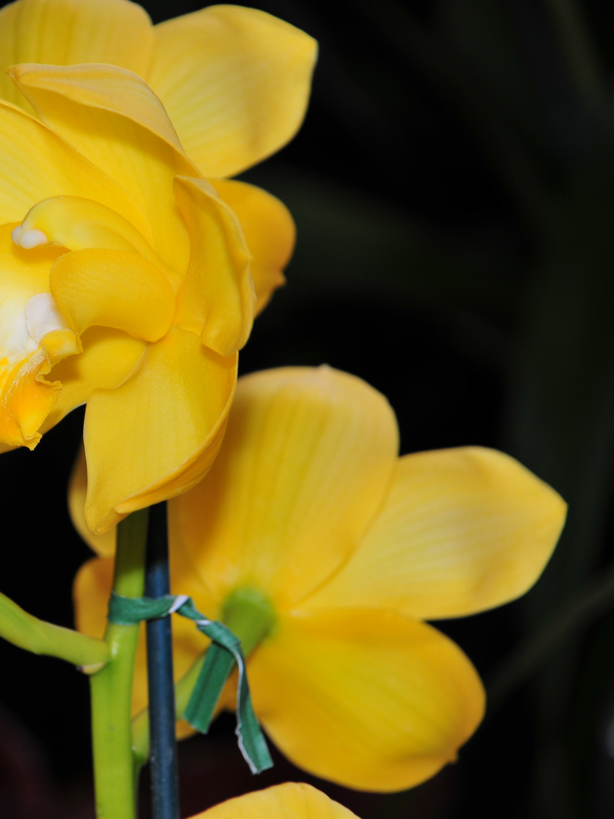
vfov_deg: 6.7
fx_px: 6947
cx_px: 17
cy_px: 411
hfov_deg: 5.1
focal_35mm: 294
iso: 200
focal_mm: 135
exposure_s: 1/60
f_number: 5.6
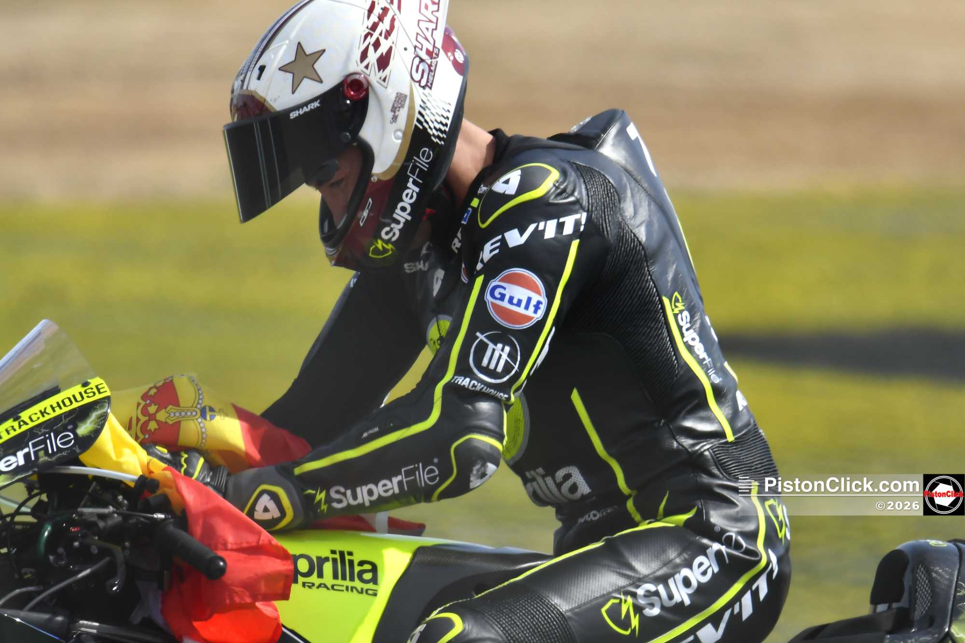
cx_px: 482
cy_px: 322
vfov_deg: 2.2
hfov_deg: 3.3
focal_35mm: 630
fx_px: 16885
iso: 400
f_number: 5.6
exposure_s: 1/2500
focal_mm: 420
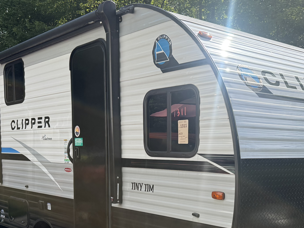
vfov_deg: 28.0
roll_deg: -0.5
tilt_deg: -8.3
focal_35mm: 50
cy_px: 205
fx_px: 439
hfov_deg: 37.8
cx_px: 198
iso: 100
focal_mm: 6.76
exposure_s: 1/2525
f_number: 1.78
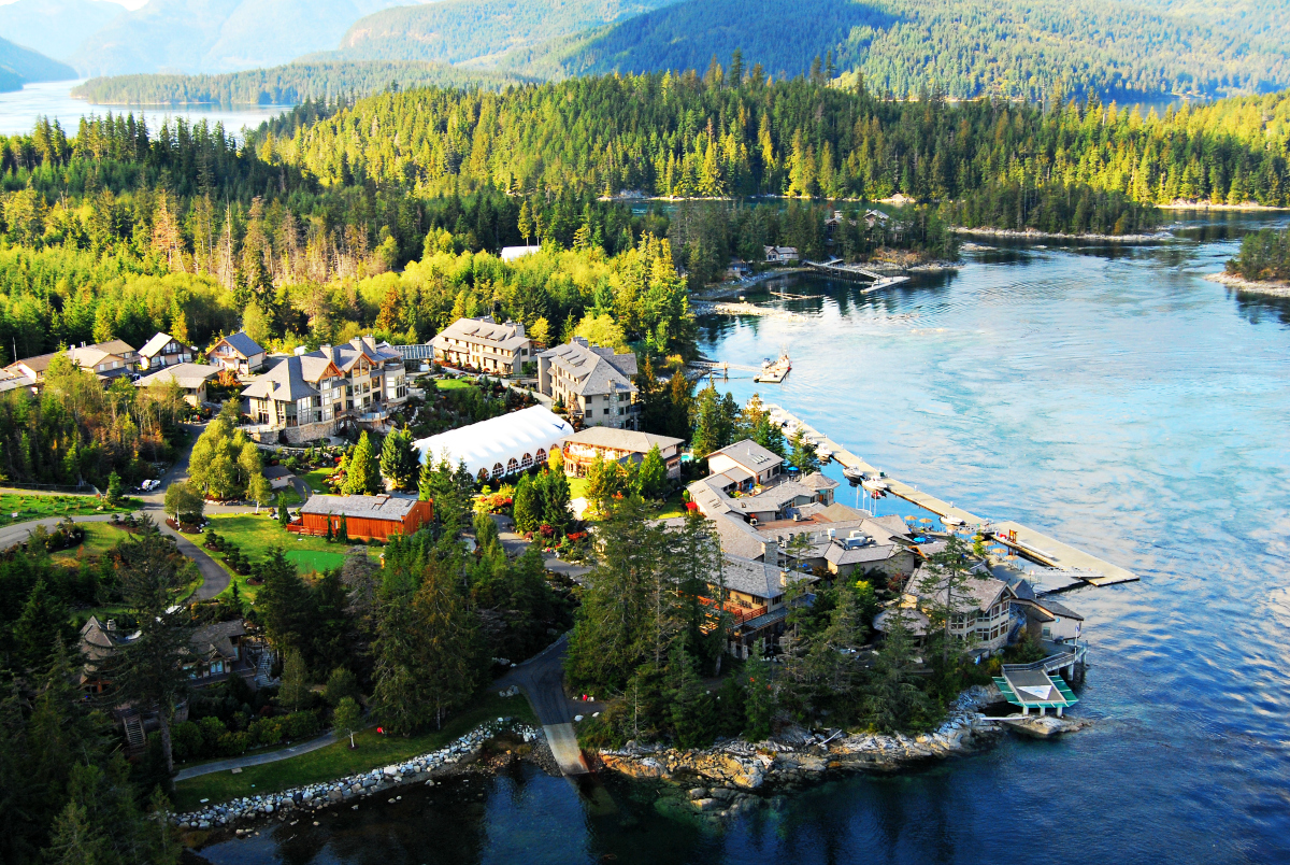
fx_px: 1507
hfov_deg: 46.3
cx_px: 645
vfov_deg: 32.0
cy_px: 432
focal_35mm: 42
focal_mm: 28
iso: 320
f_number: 6.3
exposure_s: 1/160
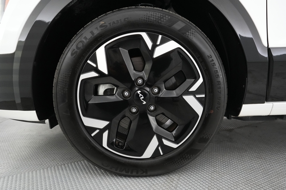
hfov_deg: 69.4
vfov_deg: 49.5
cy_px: 95
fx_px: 206
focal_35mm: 26
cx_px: 143
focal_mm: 26
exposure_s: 1/160
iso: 4000
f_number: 2.8
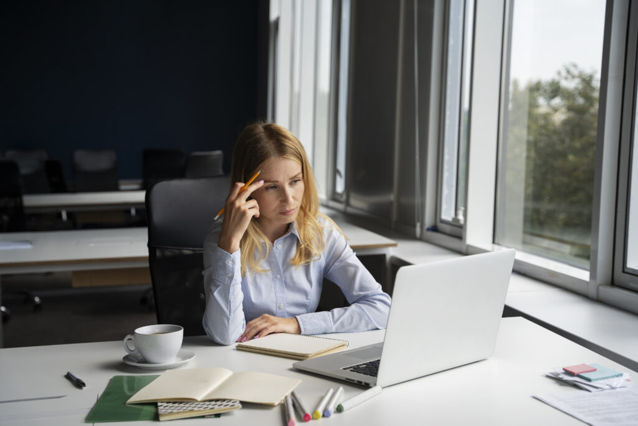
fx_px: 984
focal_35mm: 56
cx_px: 319
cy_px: 213
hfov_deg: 35.9
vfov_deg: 24.4
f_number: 4
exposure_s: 1/160
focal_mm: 55.5
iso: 125
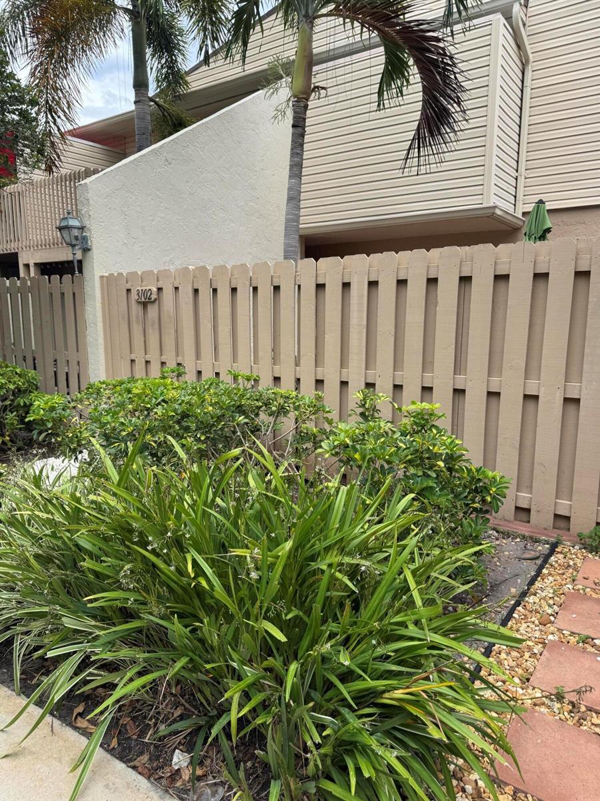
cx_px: 300
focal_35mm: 24
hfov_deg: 56.8
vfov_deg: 71.6
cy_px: 400
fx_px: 555
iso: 80
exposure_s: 1/832
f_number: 1.78
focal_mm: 6.76
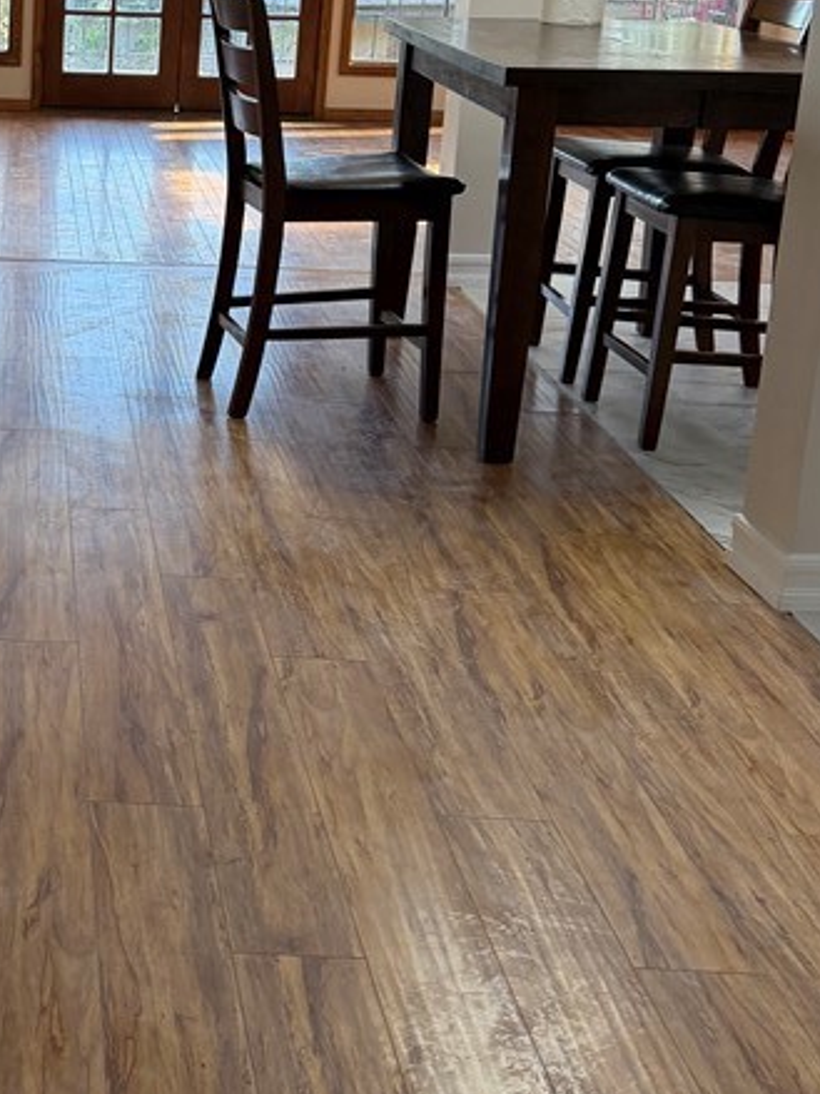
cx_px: 0
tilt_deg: -14.1
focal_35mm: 56
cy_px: 309
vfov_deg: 33.8
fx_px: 1770
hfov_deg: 24.9
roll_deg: -2.6
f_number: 1.78
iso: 200
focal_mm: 6.76
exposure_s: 1/223
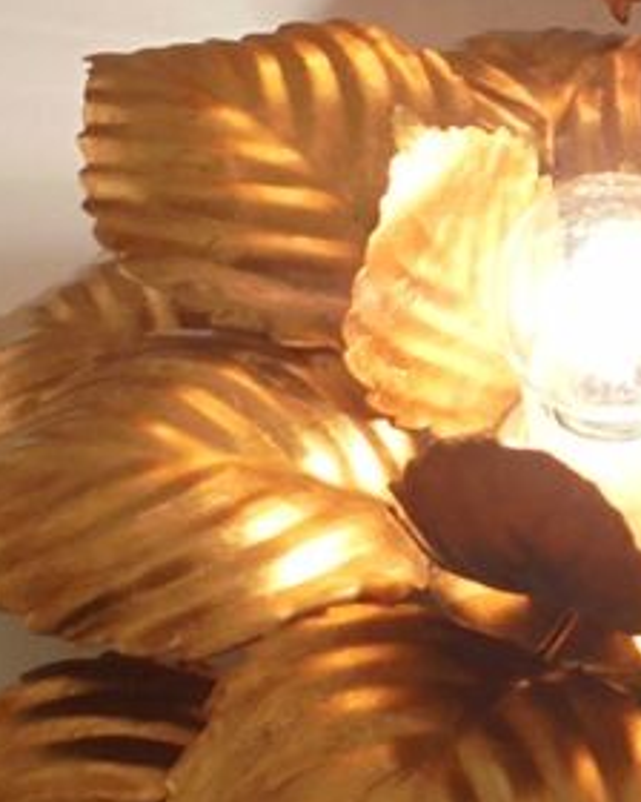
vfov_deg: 20.5
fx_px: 2158
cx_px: 628
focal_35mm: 91
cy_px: 40
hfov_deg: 16.6
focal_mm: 5.3
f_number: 3.7
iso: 100
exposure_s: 1/60
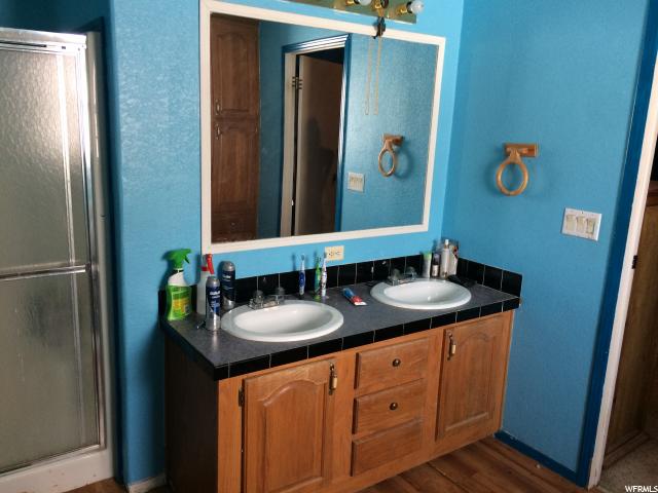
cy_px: 246
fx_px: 551
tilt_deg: -14.1
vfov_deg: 48.2
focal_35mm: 29
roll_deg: -1.8
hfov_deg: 61.7
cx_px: 329
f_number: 2.2
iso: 100
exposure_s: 1/30
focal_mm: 4.15
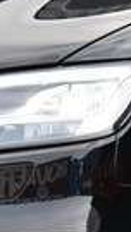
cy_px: -57
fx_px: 3814
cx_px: 246
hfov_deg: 2.0
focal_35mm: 618
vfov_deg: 3.5
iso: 400
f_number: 6.3
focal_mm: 52
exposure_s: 1/160
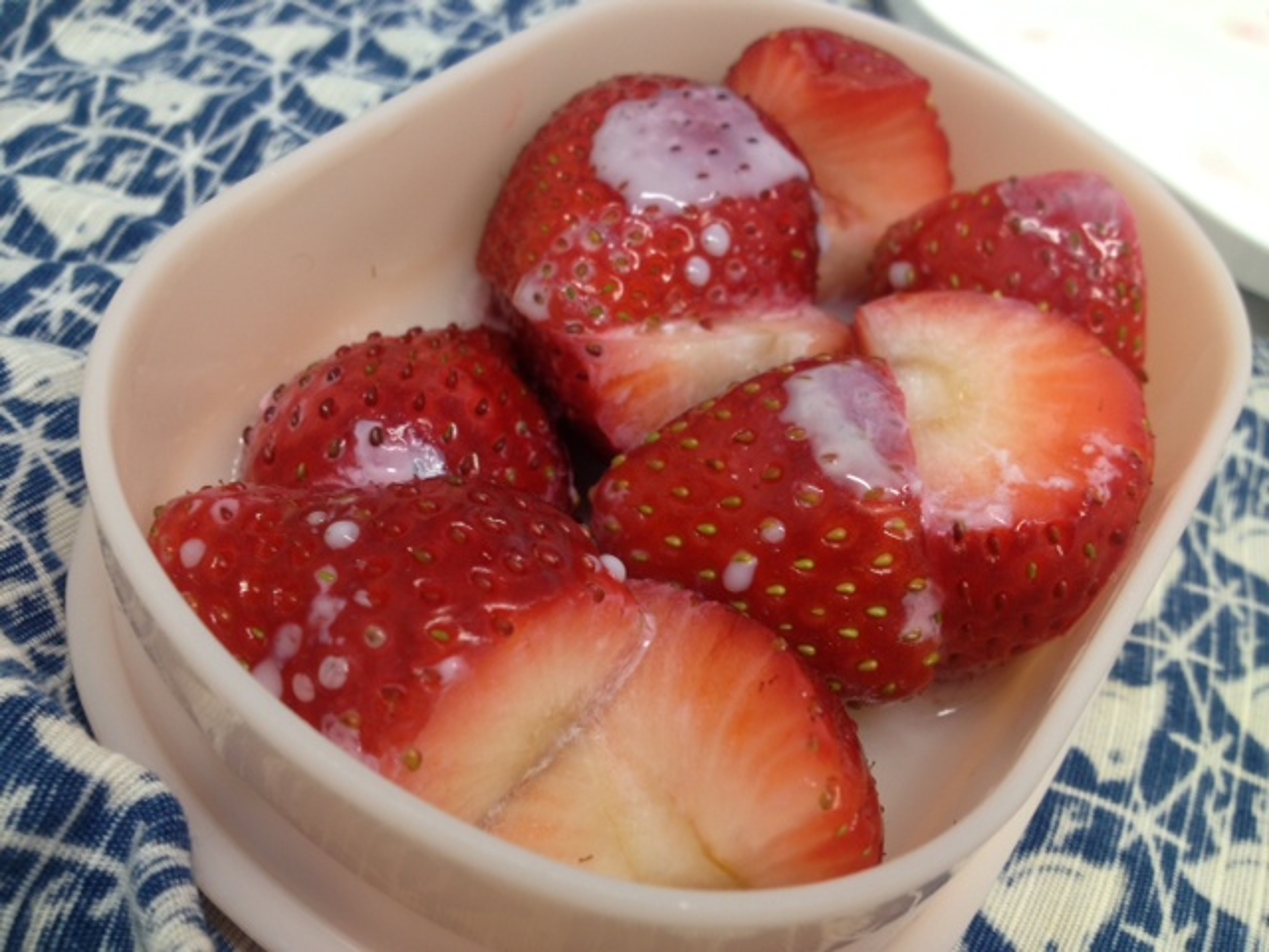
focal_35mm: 35
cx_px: 634
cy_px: 476
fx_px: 1283
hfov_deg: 52.6
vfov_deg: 40.7
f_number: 2.4
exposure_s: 1/20
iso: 64
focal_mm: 4.28
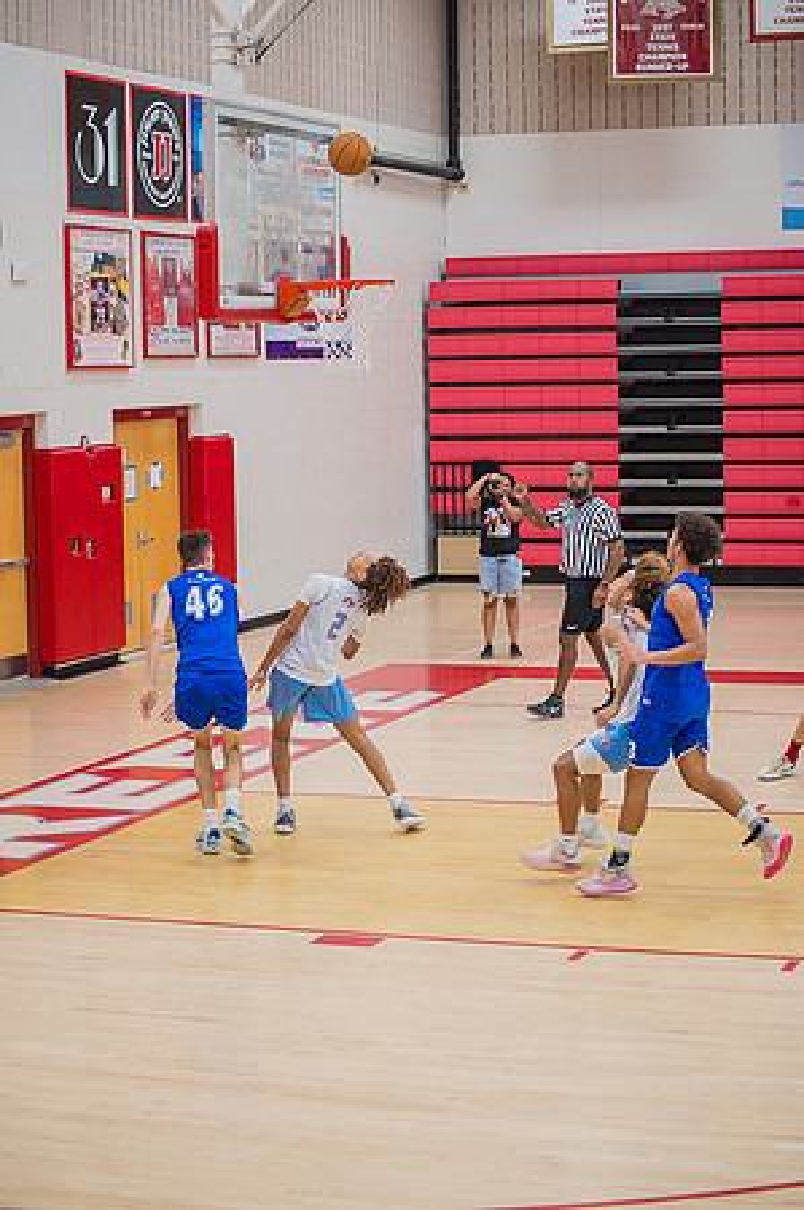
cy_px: 605
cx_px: 402
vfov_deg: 27.0
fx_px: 2518
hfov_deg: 18.1
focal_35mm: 75
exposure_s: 1/250
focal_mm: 75
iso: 1000
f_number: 4.5
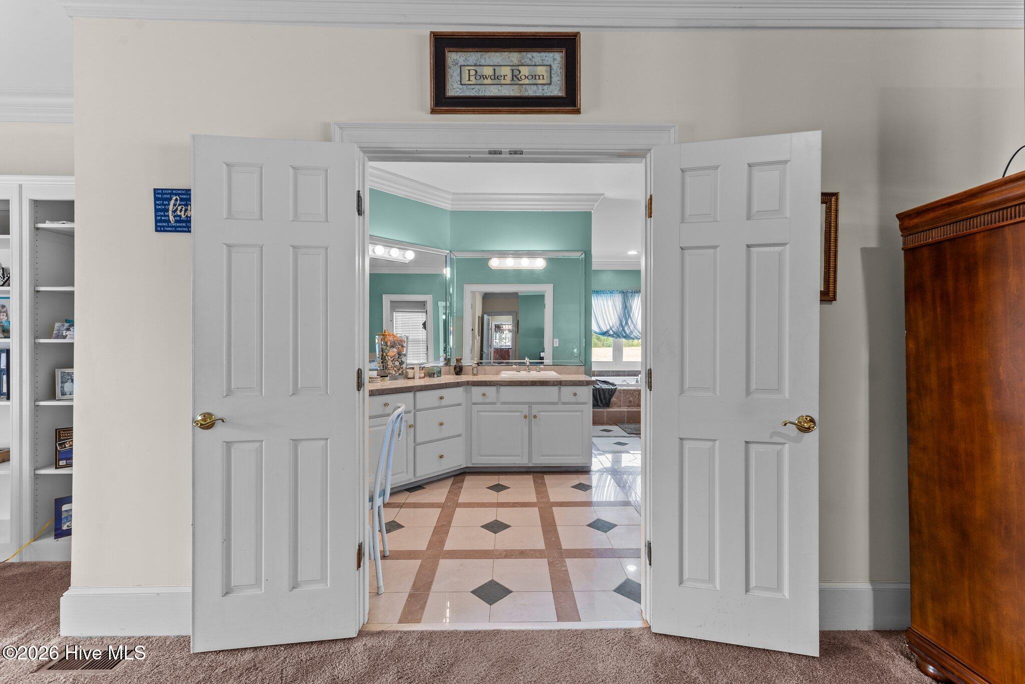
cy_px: 342
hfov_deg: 104.2
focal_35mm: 14
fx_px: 399
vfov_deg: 81.3
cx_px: 512
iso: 250
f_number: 8
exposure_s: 1/1.25
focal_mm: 14
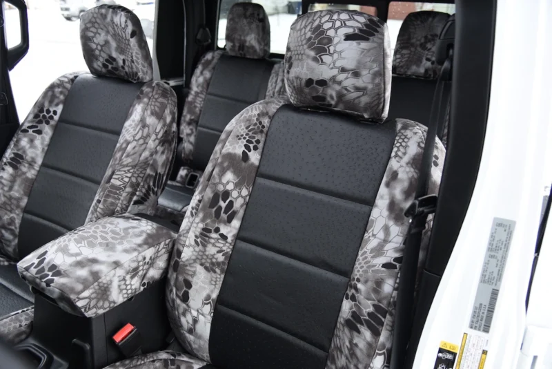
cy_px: 184
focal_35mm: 30
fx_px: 460
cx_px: 276
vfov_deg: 43.6
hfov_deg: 61.9
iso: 200
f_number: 4.5
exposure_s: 1/20
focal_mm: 30
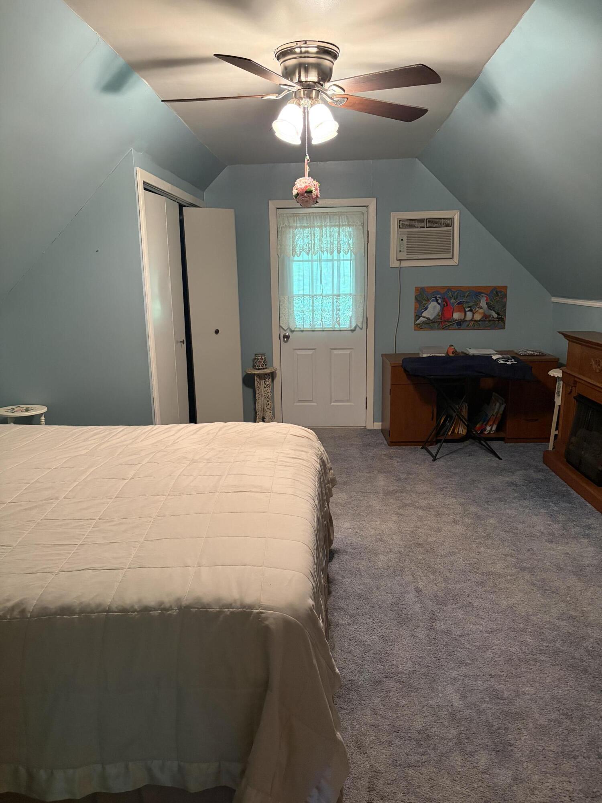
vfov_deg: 67.3
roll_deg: +0.7
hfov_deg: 53.1
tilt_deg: -11.4
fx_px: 603
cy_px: 402
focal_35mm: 26
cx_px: 301
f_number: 1.6
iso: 500
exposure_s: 1/60
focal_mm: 5.96
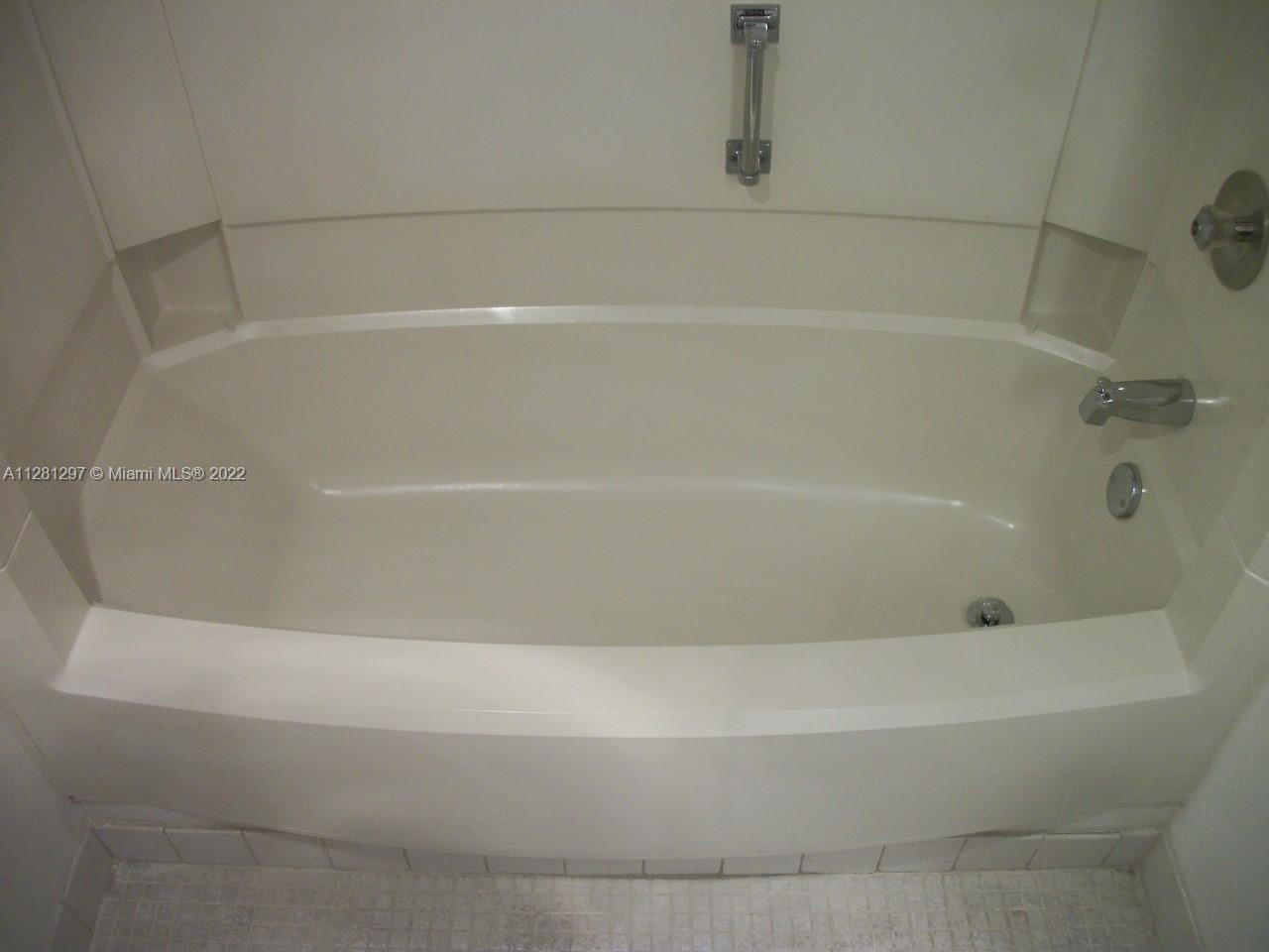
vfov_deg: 44.2
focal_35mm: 32
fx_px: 1173
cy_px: 476
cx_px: 634
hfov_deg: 56.8
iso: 110
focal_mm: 5.7
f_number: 2.9
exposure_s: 1/30
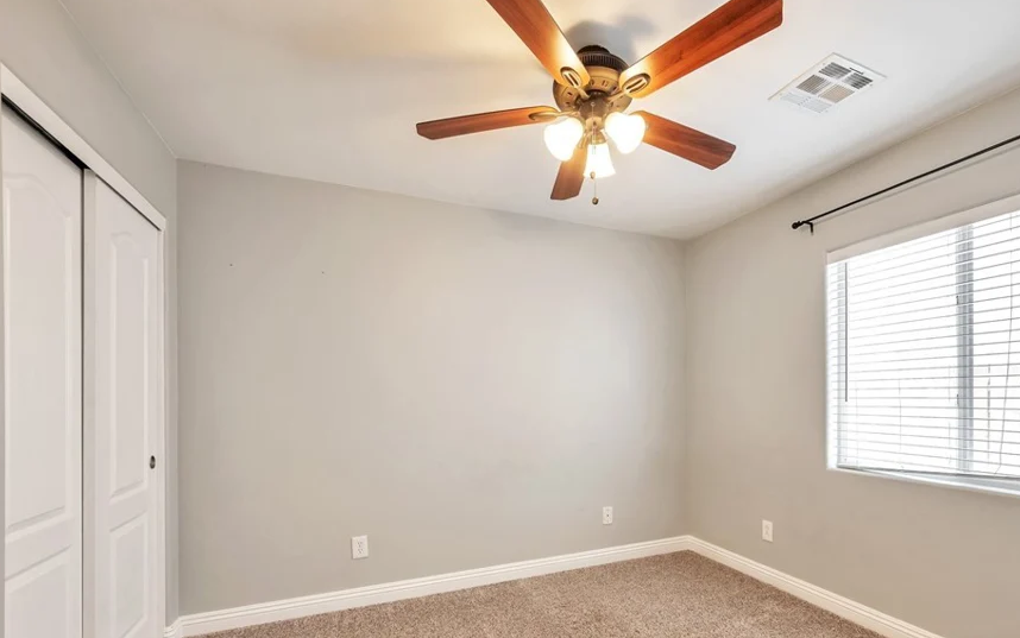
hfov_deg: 93.8
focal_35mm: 17
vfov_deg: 67.1
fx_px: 473
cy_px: 397
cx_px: 579
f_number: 10
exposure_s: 1/10
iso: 400
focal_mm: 14
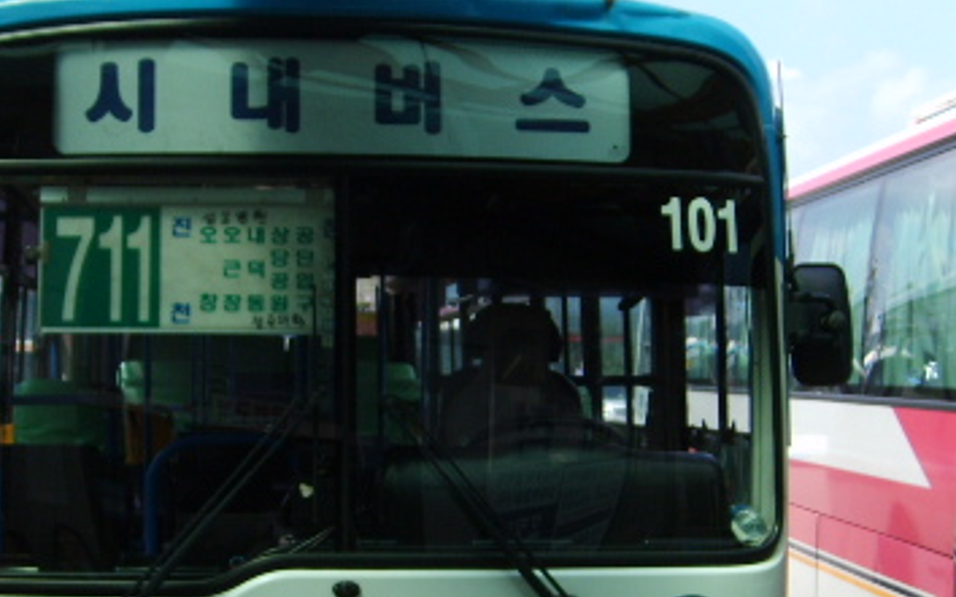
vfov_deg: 19.2
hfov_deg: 30.4
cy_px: 465
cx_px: 332
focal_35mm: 67
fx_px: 1745
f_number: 2.8
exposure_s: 1/750
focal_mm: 5.8
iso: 50
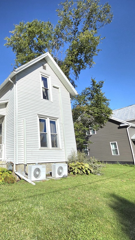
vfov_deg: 89.6
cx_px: 16
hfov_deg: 52.0
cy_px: 120
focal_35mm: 19
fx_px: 121
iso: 100
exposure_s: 1/10000
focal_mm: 2.2
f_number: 2.2
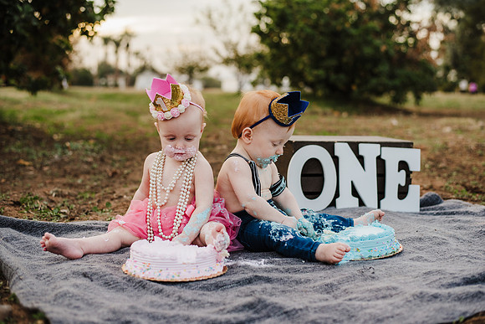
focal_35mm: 50
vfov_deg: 27.0
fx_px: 674
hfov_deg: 39.6
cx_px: 242
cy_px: 162
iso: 400
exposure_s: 1/500
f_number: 2.8
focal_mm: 50
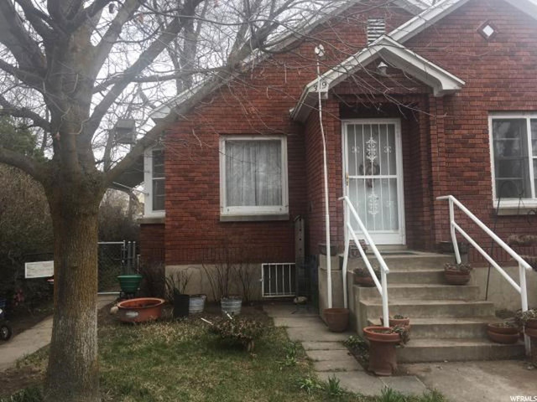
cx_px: 268
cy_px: 201
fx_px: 450
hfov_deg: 61.7
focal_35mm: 29
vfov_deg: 48.2
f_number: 2.2
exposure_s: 1/149
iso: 25
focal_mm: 4.15
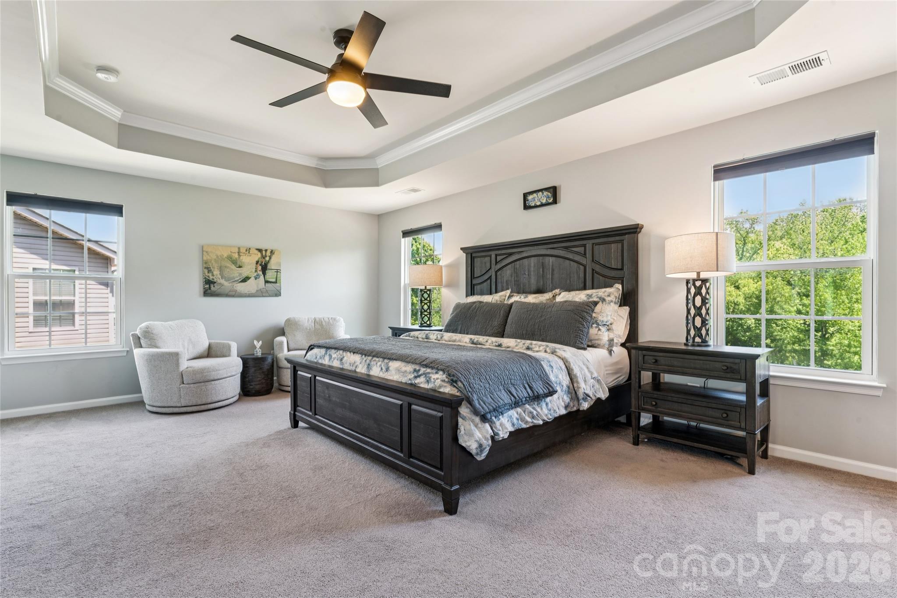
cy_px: 299
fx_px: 414
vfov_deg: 71.7
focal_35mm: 17
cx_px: 448
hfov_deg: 94.6
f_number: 13
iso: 100
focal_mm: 16.6
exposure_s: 1.3
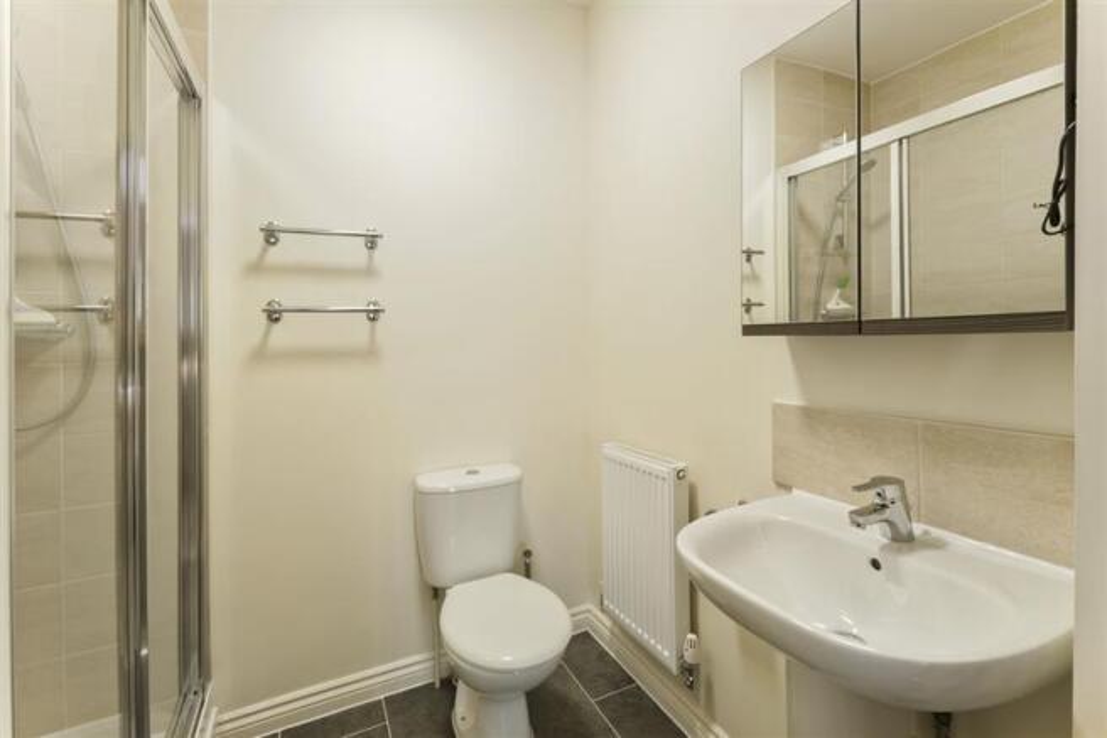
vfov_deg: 77.3
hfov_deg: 100.4
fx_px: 461
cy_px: 369
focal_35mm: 15
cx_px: 554
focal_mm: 10
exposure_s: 1/15
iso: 320
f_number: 8
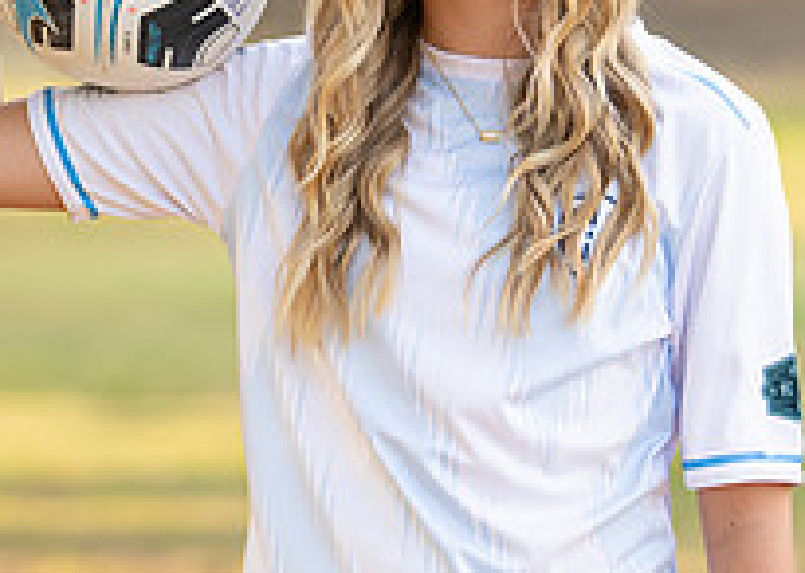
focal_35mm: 165
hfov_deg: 12.2
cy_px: 253
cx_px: 495
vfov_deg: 8.7
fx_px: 3769
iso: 100
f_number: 1.2
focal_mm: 50
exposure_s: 1/1600
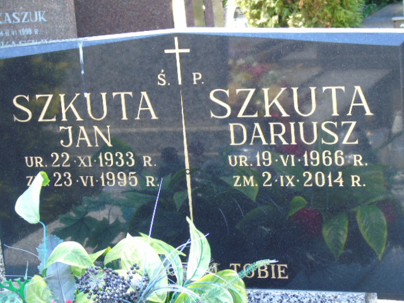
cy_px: 152
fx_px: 1260
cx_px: 202
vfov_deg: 13.7
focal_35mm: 108
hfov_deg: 18.2
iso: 100
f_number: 4.4
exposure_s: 1/30
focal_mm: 19
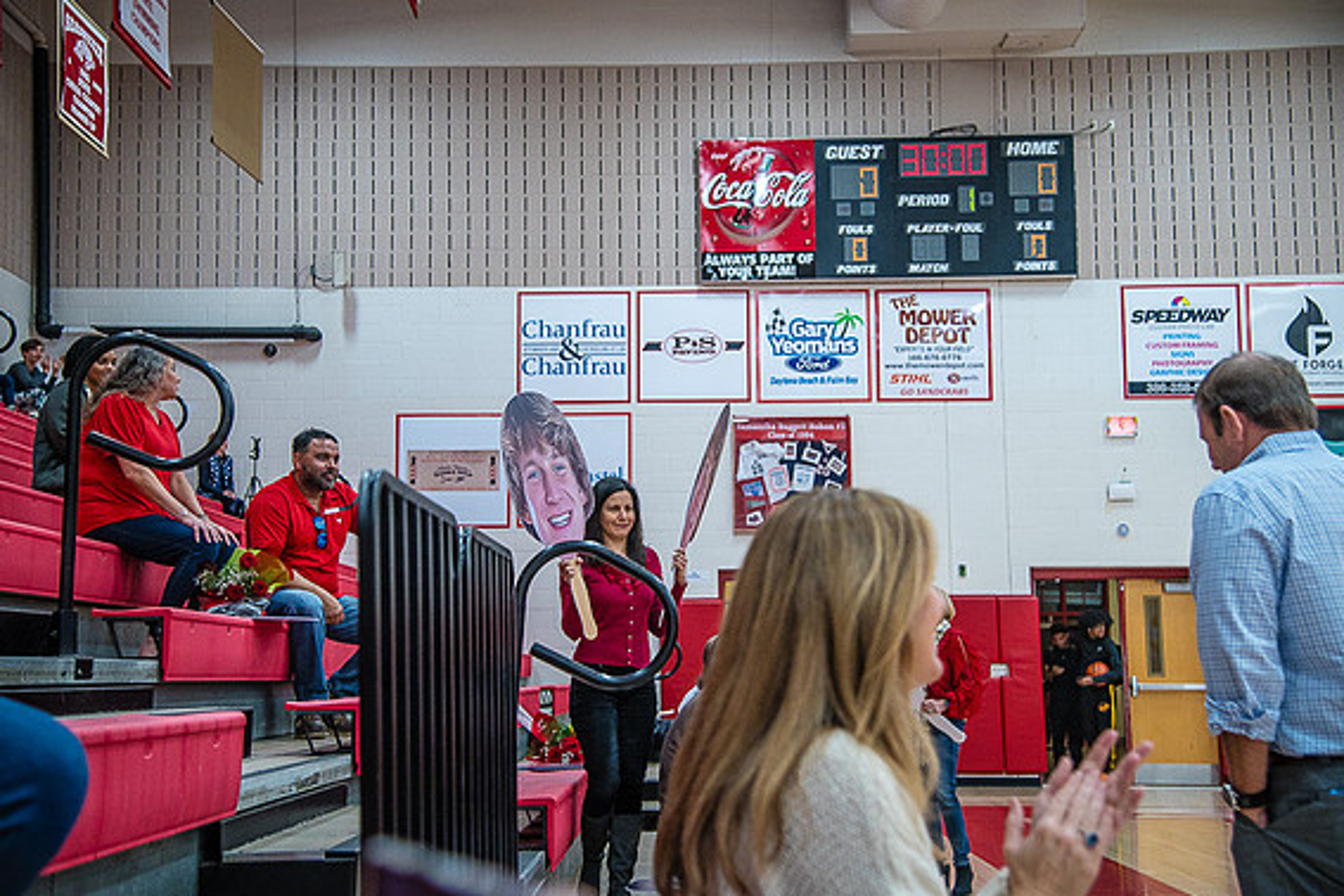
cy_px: 455
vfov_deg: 28.6
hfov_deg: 41.9
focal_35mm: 47
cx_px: 668
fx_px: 1755
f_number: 4
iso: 2000
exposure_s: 1/320
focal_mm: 46
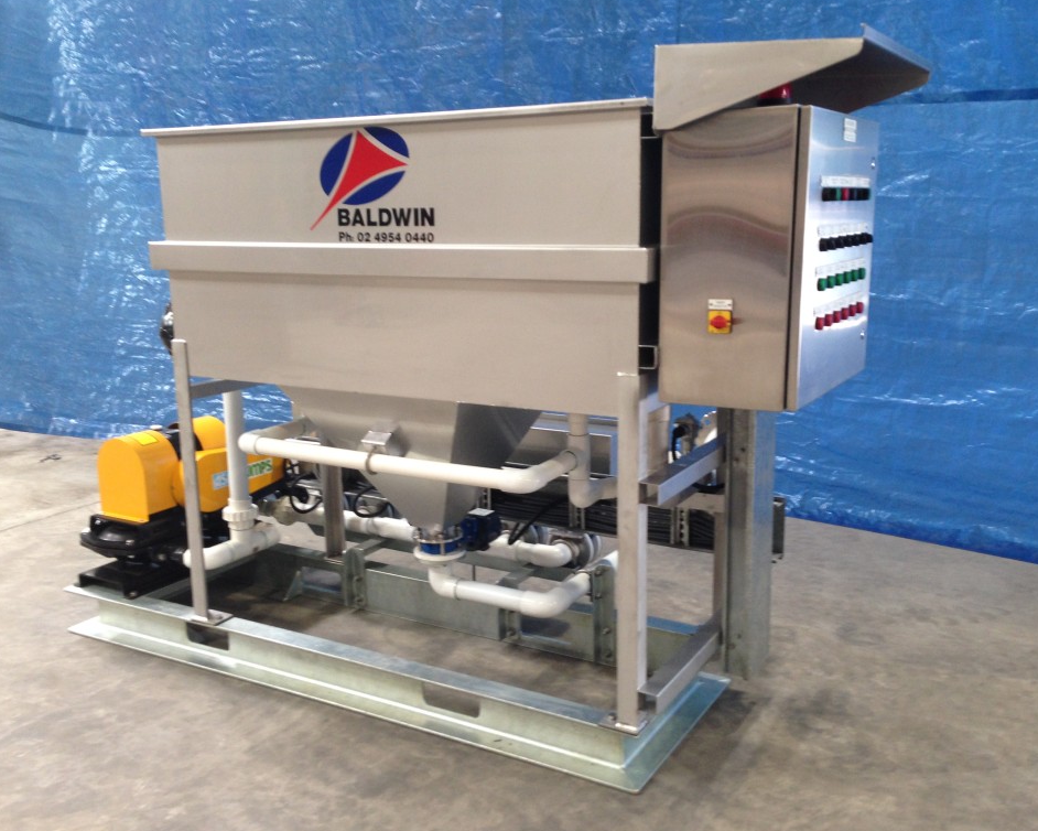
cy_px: 416
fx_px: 1075
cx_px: 522
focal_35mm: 35
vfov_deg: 42.2
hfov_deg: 51.5
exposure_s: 1/20
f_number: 2.4
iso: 100
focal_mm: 4.12
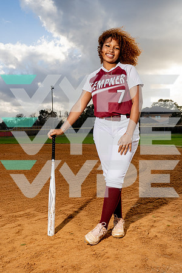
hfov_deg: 35.1
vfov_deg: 50.7
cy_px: 136
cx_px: 91
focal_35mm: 38
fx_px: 288
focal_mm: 38
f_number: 9
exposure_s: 1/250
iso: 100
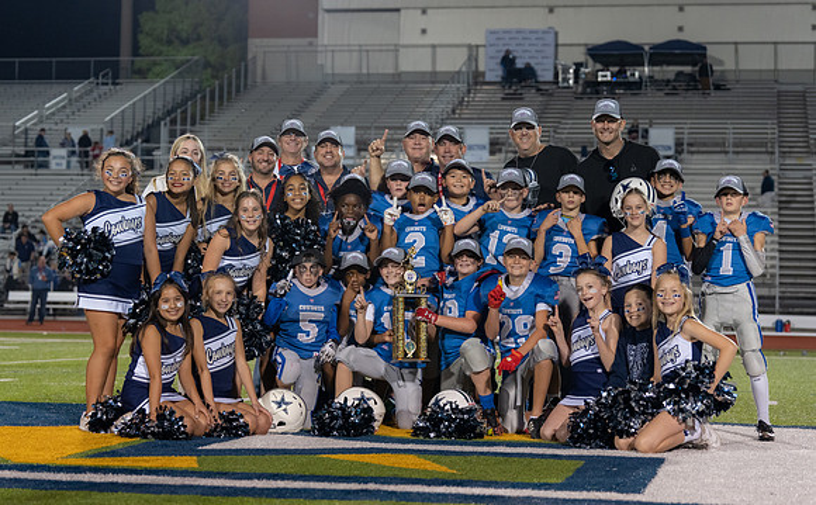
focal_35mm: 81
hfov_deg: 25.7
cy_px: 245
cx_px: 392
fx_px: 1790
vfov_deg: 16.1
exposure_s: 1/320
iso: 2000
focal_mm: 70
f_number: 3.2
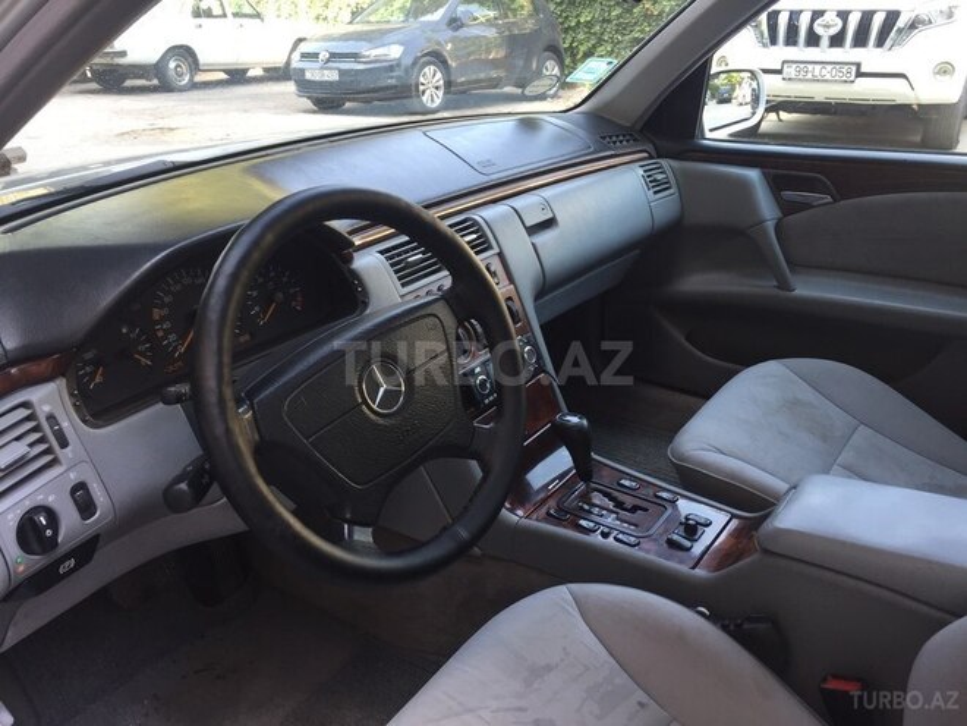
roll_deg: +0.0
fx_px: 810
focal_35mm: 29
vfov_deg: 48.2
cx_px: 484
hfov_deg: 61.7
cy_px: 363
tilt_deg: -21.5
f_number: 2.2
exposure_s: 1/50
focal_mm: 4.15
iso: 40
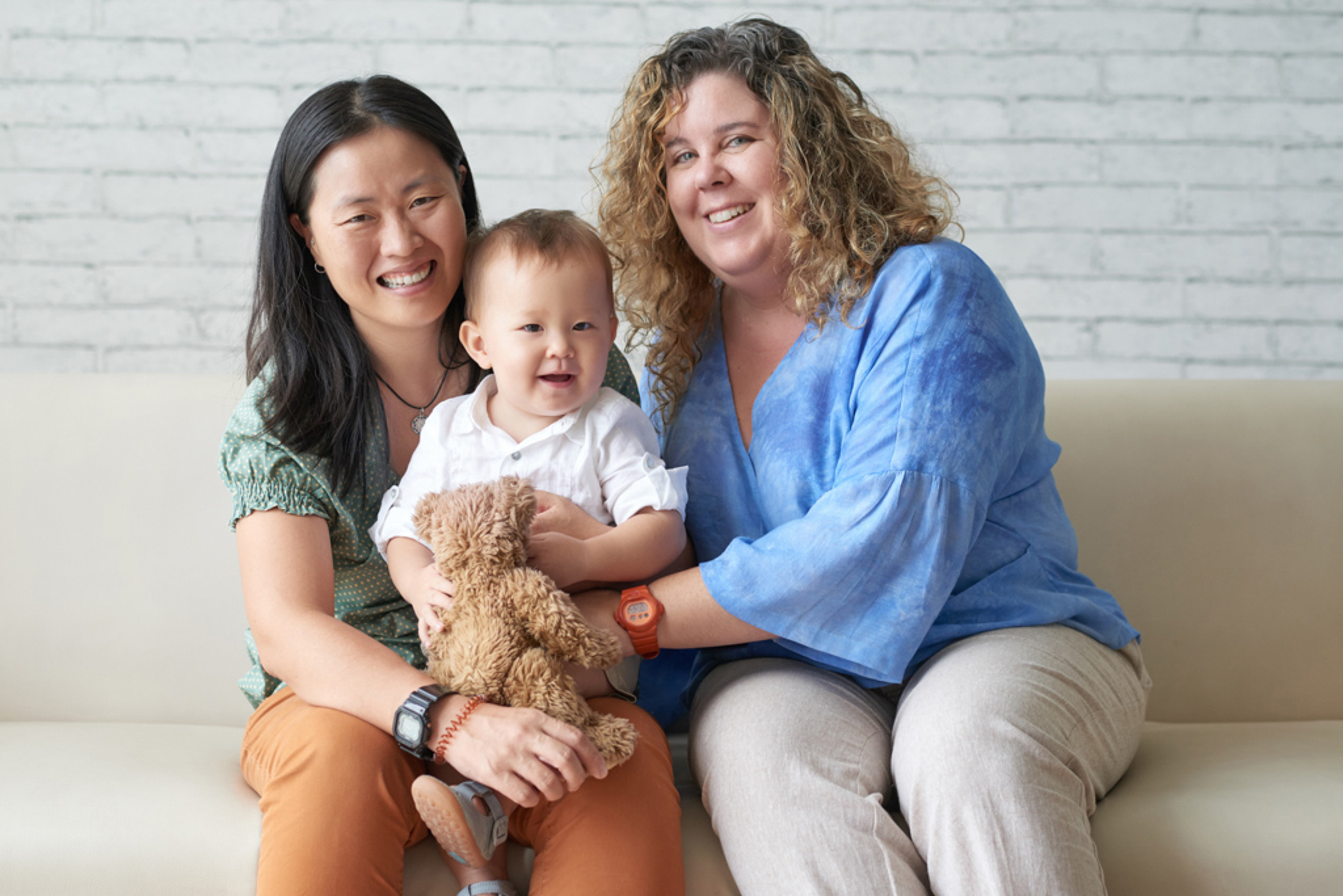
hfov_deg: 23.9
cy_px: 448
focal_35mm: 85
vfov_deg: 16.1
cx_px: 672
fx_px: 3171
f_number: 4
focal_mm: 85
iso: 800
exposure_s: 1/350
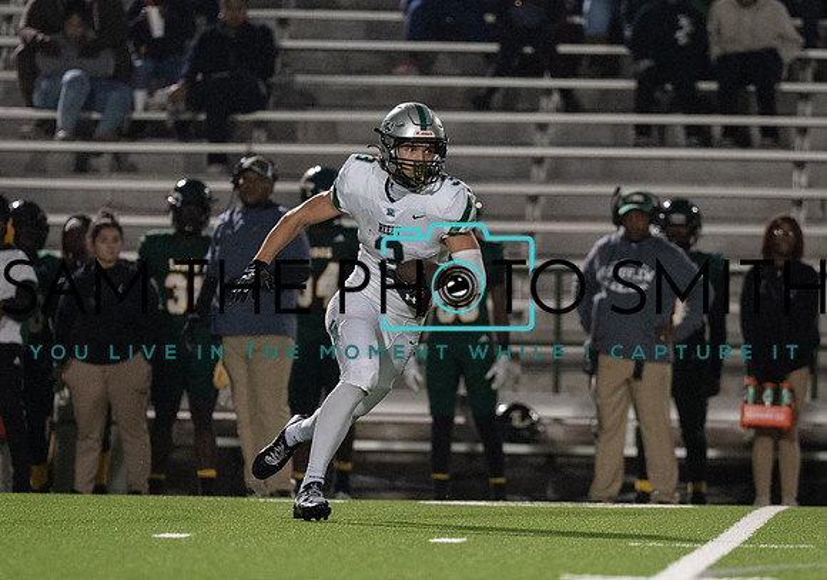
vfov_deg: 3.4
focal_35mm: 422
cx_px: 494
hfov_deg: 4.8
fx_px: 9857
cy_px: 401
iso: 3200
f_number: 2.8
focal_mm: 200
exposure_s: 1/1250
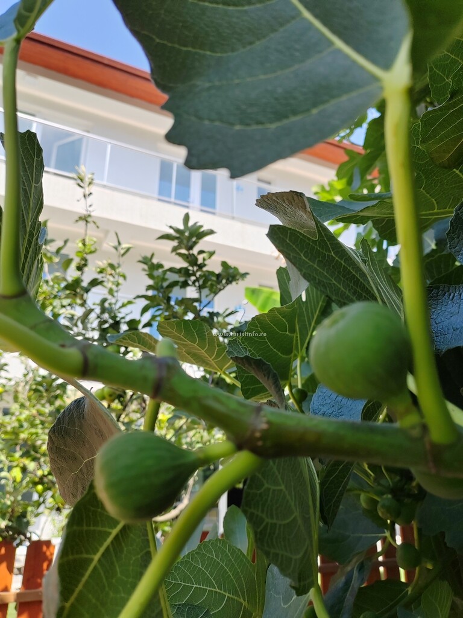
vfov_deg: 65.3
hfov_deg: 51.4
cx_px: 232
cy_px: 309
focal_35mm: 27
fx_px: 482
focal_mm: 5.52
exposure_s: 1/970
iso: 100
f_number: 1.9
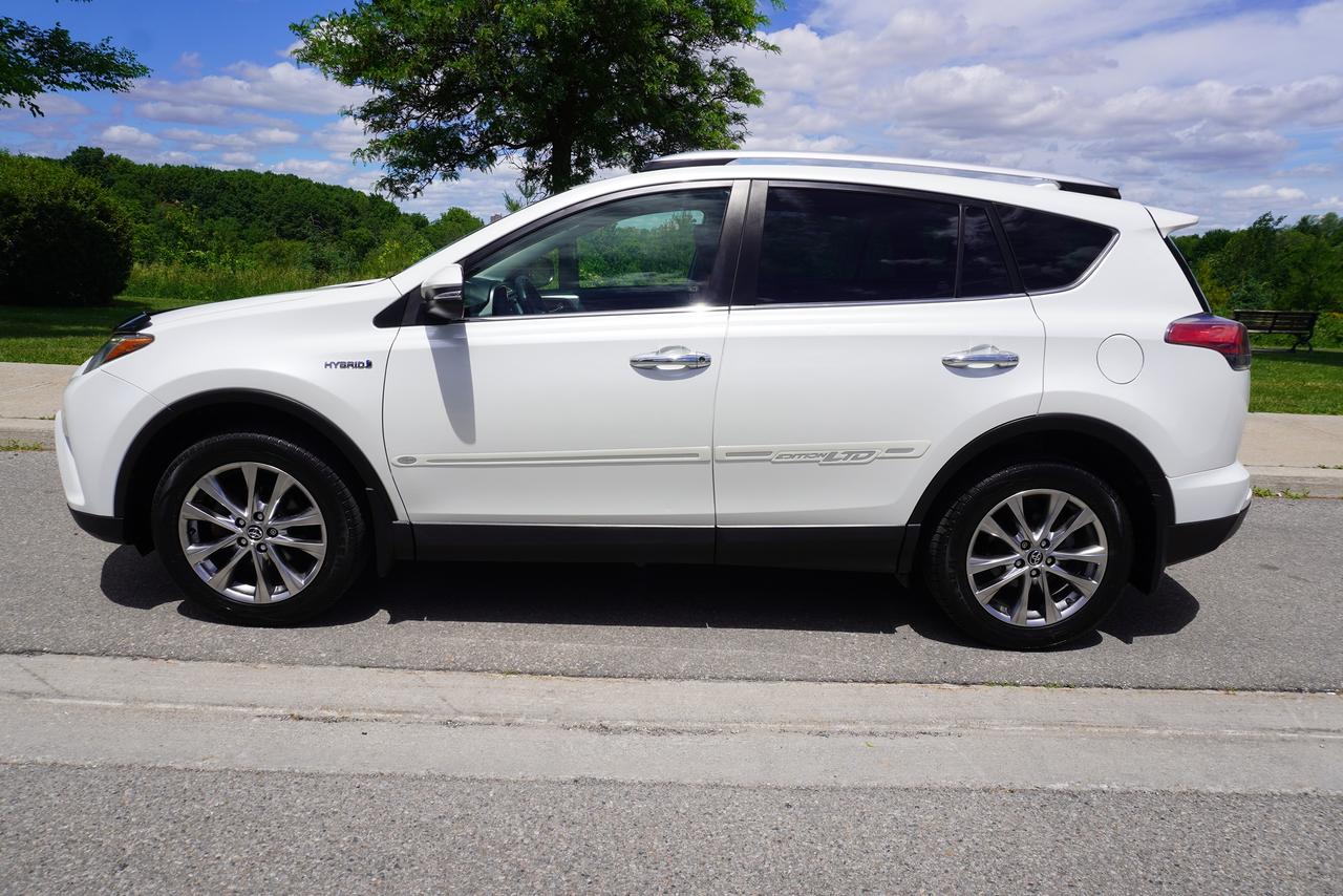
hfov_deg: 73.7
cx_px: 672
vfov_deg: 53.2
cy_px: 448
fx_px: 895
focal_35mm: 24
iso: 100
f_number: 10
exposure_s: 1/320
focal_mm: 16
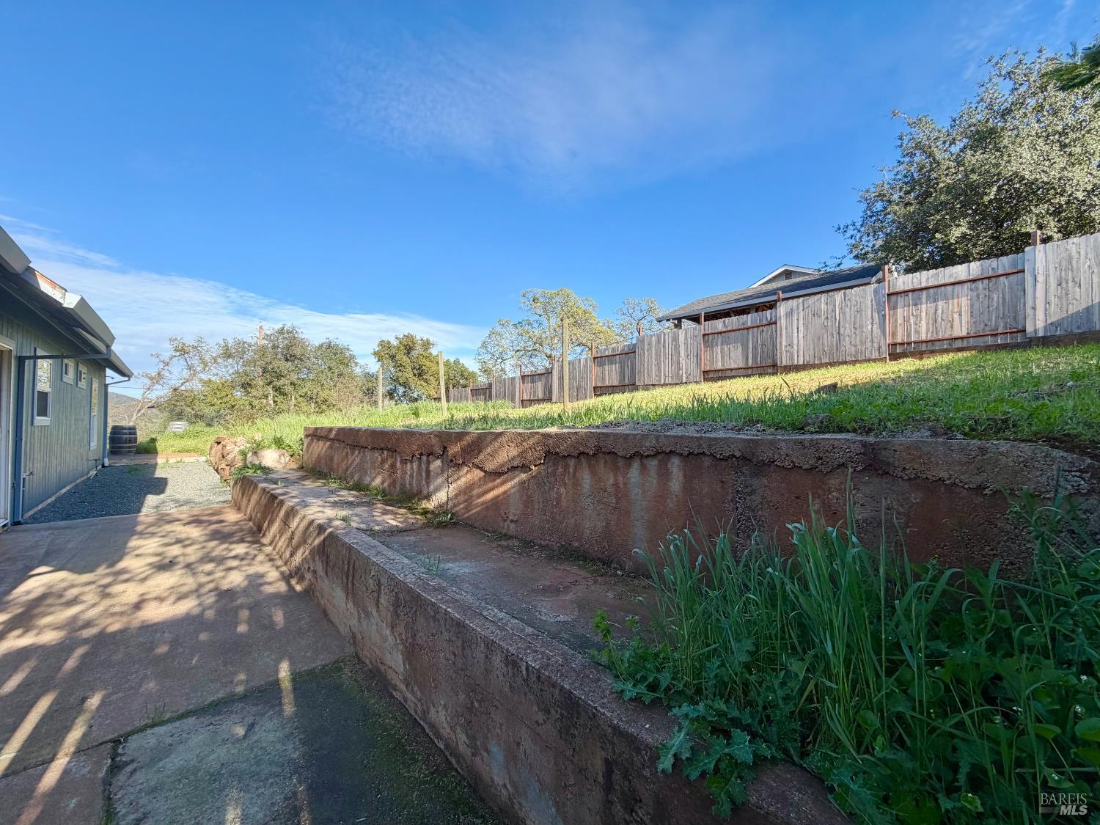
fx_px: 445
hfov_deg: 102.1
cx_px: 550
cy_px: 412
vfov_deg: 85.7
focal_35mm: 14
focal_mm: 2.22
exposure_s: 1/734
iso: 40
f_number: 2.2
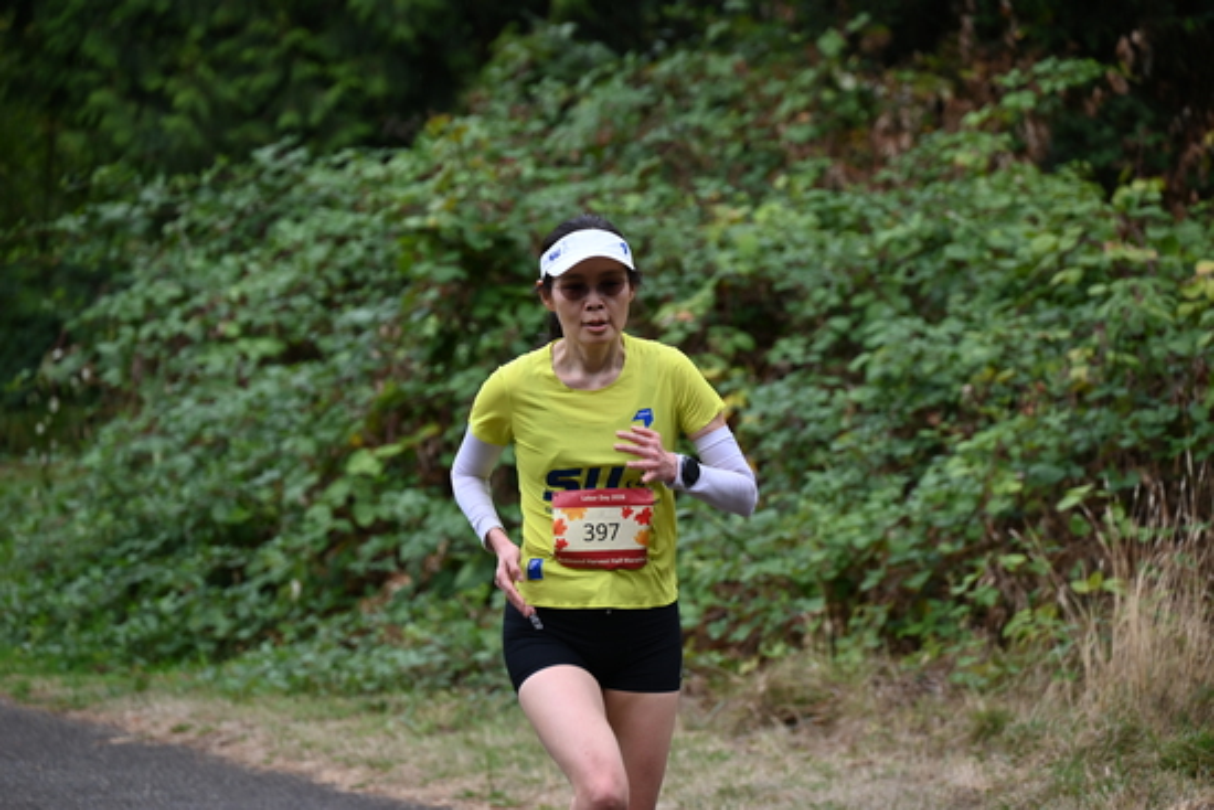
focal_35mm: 200
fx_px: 6746
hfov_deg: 10.3
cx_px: 607
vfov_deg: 6.9
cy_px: 405
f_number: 6.3
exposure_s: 1/250
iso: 400
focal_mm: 200
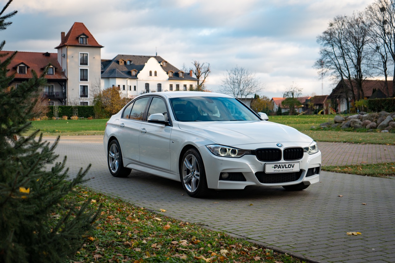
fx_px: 527
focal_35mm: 48
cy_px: 132
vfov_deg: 28.1
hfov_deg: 41.1
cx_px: 198
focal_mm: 48
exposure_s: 1/125
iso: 160
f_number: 4.5
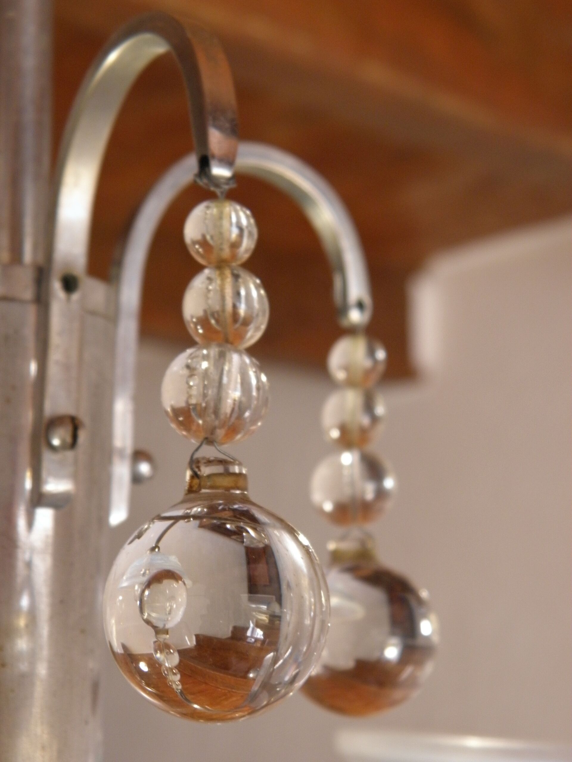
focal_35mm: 80
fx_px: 1763
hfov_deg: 18.4
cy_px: 381
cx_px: 286
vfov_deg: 24.4
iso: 200
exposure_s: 1/15
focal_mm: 14.3
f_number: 4.4
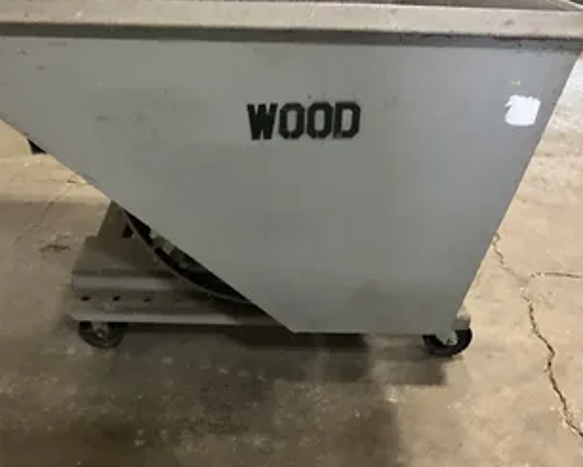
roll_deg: -0.2
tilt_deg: -31.4
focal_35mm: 37
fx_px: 639
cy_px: 257
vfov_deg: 40.1
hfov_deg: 48.9
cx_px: 246
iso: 400
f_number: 1.8
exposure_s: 1/30
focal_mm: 3
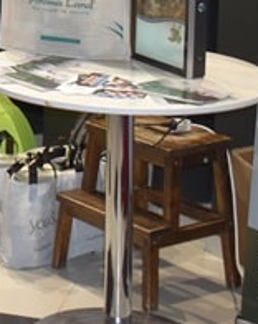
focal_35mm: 144
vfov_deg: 12.7
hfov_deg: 9.7
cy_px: -163
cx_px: -306
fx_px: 1379
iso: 900
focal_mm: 20
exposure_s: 1/60
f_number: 3.8
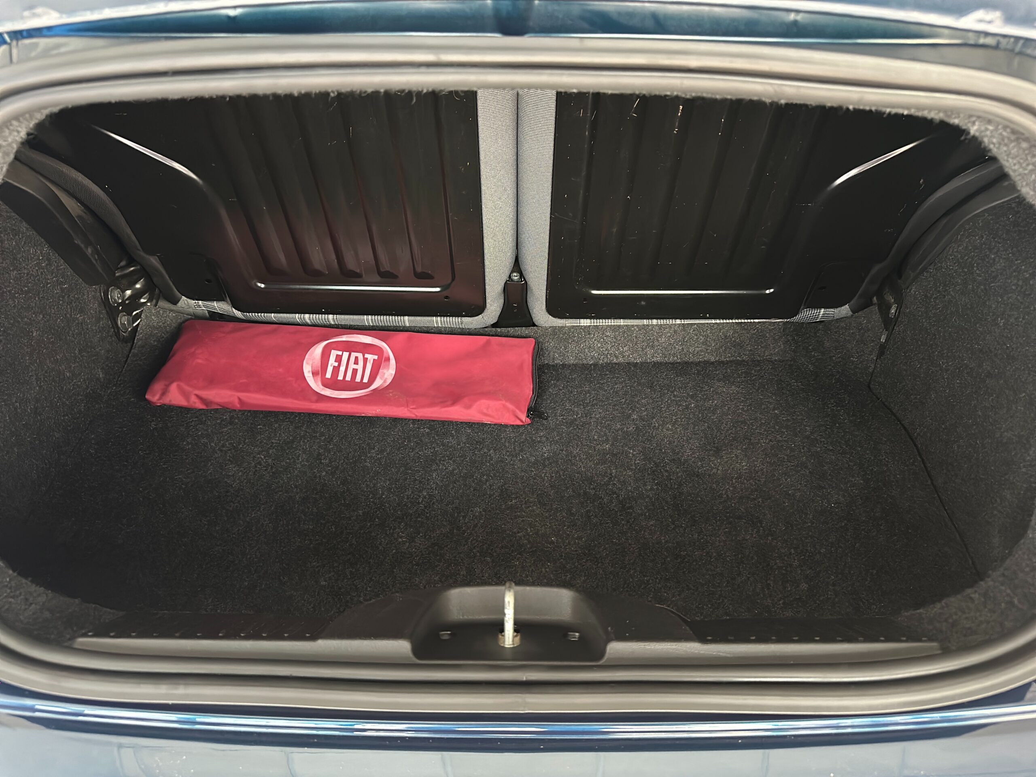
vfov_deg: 56.8
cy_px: 388
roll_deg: -0.5
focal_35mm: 24
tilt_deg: -39.7
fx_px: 718
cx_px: 518
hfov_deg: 71.6
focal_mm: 6.86
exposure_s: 1/38.9
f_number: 1.78
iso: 1084
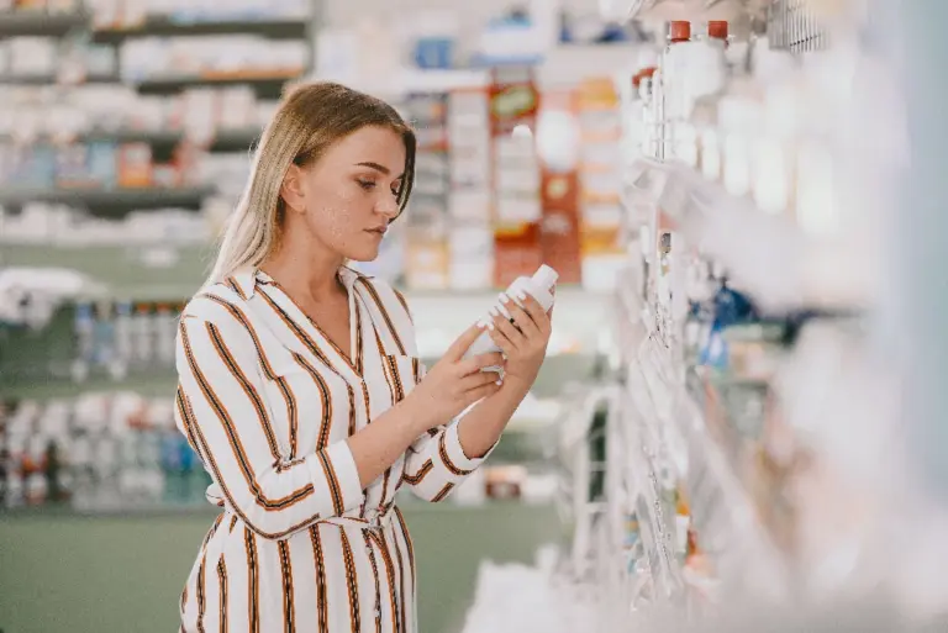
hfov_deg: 23.9
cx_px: 474
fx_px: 2240
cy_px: 316
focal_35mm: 85
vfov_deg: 16.1
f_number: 2
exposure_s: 1/200
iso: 500
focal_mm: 85
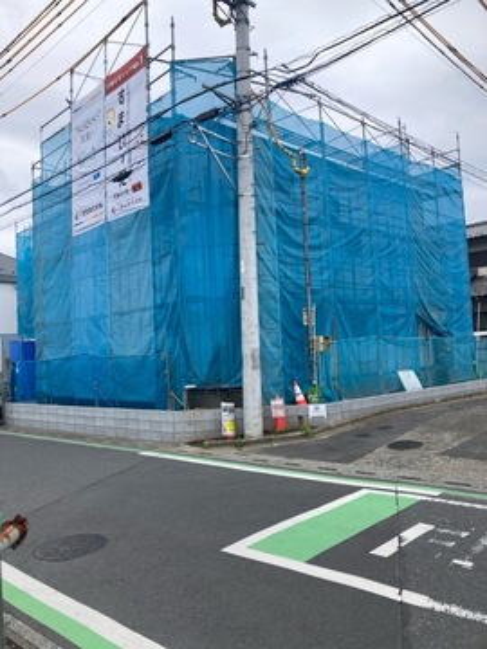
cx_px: 244
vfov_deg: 63.4
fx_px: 525
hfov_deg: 49.7
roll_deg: +1.2
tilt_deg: +3.6
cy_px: 324
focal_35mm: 28
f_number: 1.8
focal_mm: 3.99
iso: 20
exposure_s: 1/716
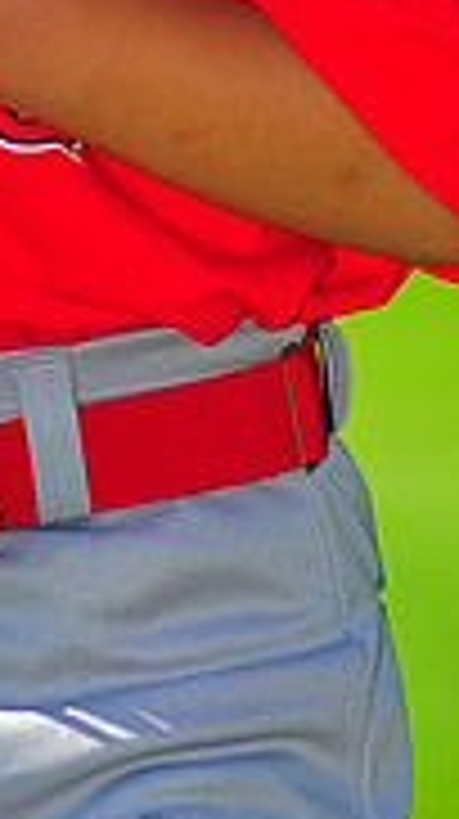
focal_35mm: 600
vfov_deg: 3.6
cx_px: 22
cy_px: -364
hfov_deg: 2.0
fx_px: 13019
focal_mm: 180
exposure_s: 1/1250
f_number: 4
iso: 200
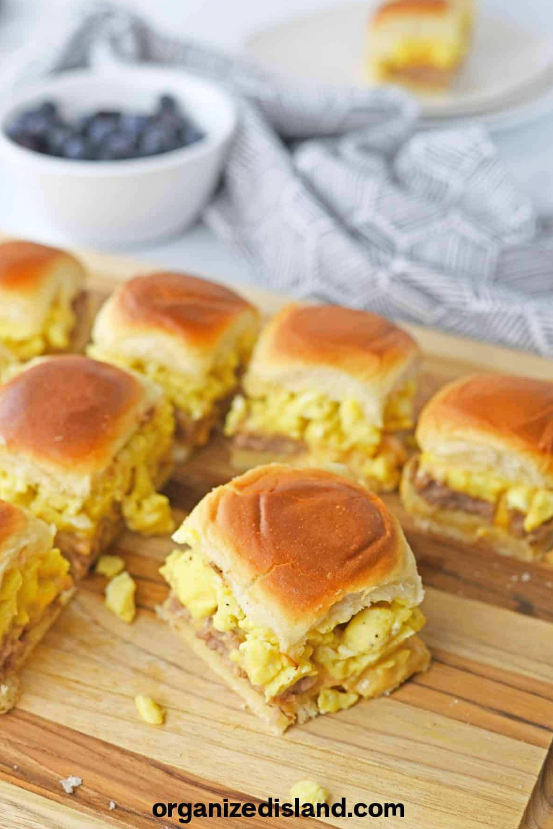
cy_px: 418
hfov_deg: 26.5
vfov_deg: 38.9
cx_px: 280
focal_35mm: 51
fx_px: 1175
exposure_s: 1/125
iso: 280
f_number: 5
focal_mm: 50
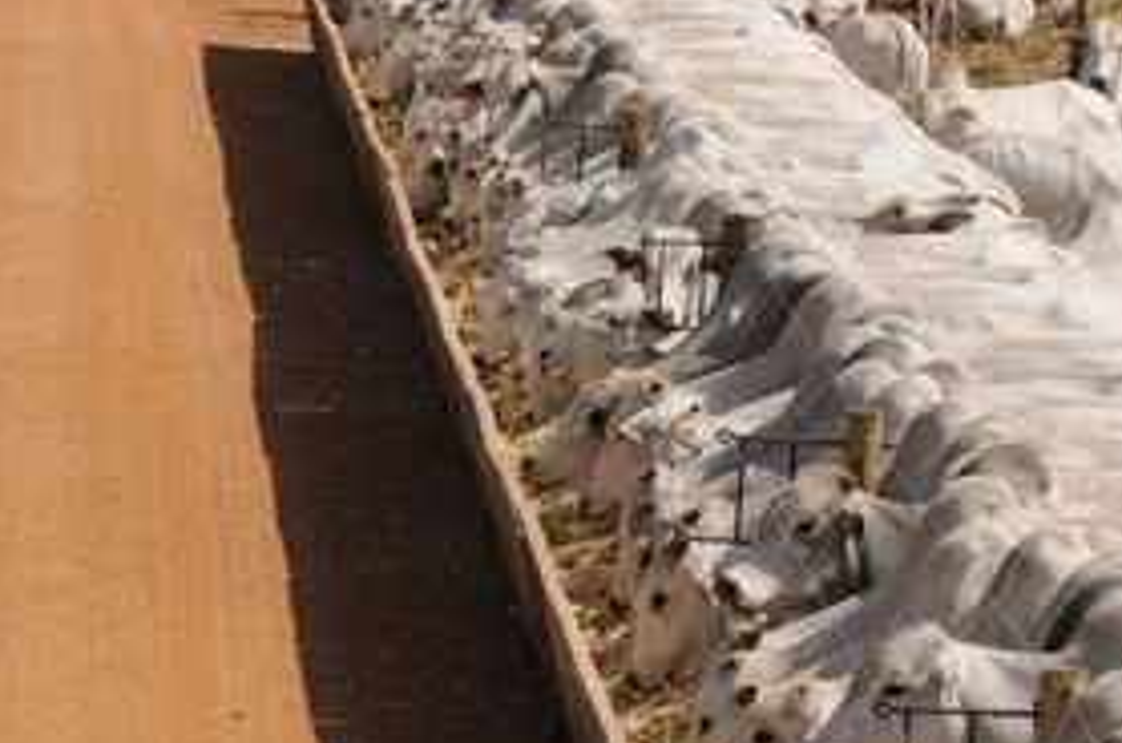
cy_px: -73
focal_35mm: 396
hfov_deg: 5.2
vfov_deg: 3.4
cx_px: 1372
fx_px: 12322
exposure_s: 1/250
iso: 200
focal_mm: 105
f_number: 11
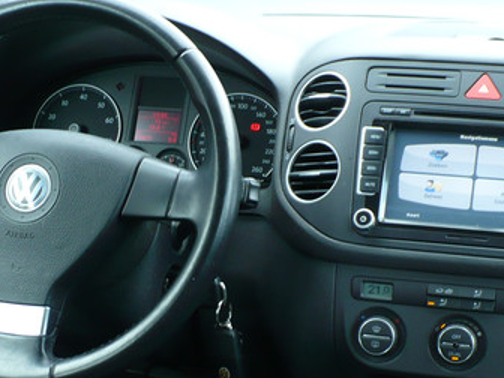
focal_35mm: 82
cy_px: 320
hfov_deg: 23.8
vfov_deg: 17.8
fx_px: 1194
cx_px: 262
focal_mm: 6.1
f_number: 2.8
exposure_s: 1/30
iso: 100
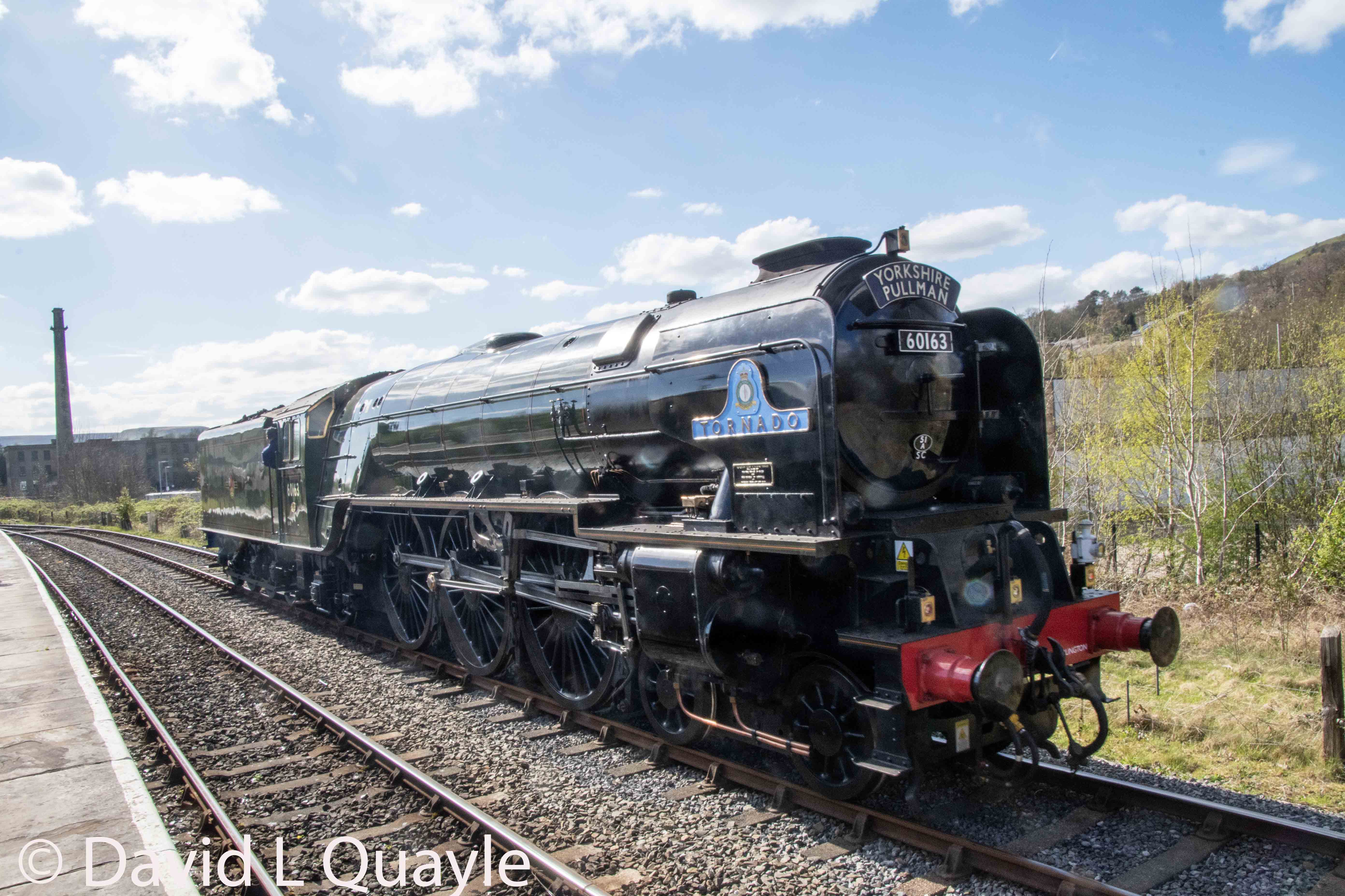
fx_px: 1009
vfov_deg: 47.9
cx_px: 672
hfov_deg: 67.4
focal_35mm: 27
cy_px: 448
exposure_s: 1/250
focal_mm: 18
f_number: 22
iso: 450
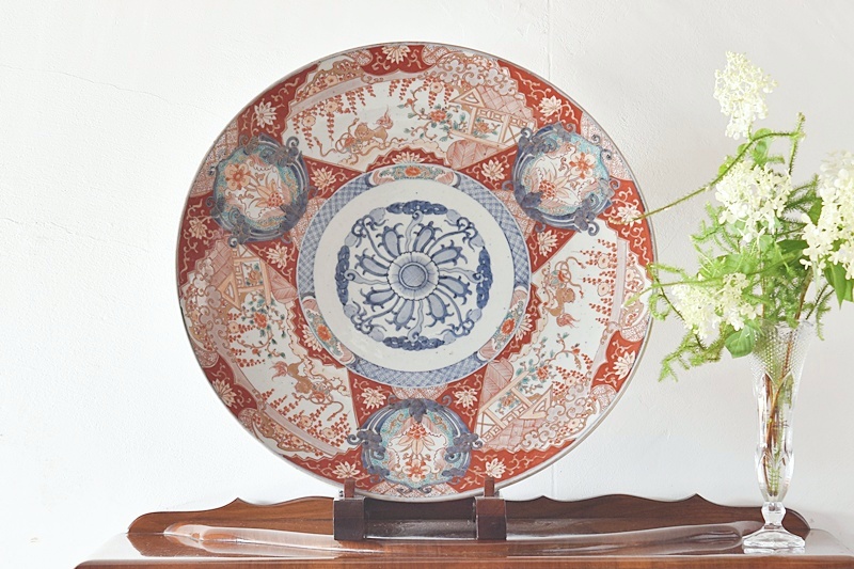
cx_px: 427
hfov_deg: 24.6
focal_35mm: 82
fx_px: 1957
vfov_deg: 16.5
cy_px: 284
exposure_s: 1/2.5
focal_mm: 55
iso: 200
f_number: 5.6
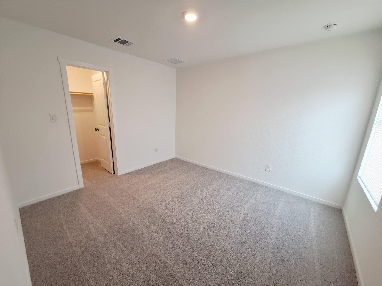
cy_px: 143
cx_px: 191
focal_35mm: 13
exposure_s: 1/40
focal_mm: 1.74
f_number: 2.2
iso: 64
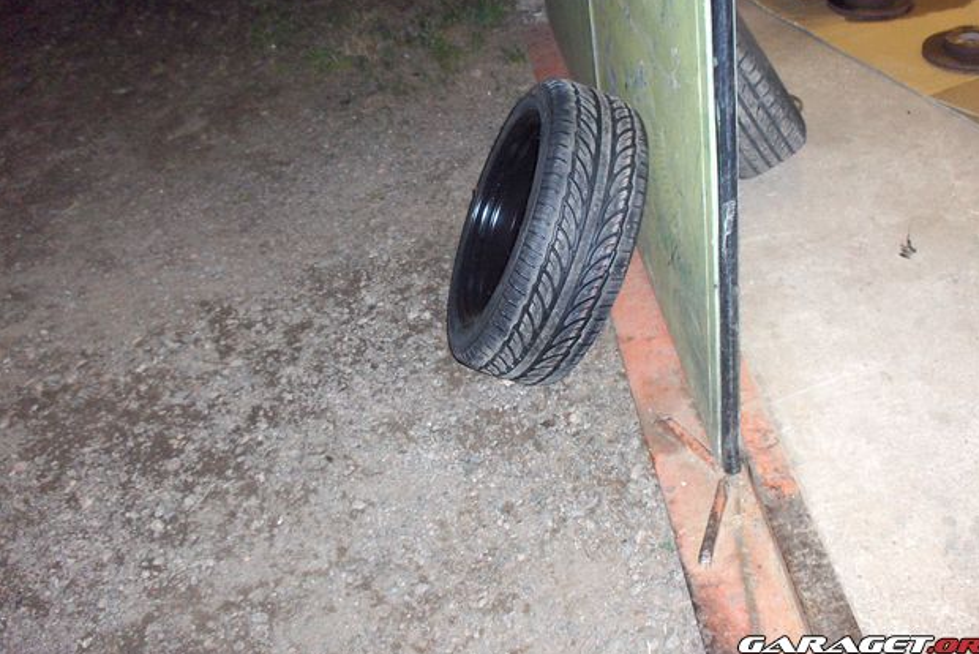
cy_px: 283
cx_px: 504
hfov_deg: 61.9
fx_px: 816
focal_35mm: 30
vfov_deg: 43.6
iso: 68
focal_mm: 5.8
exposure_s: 1/60
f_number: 2.8
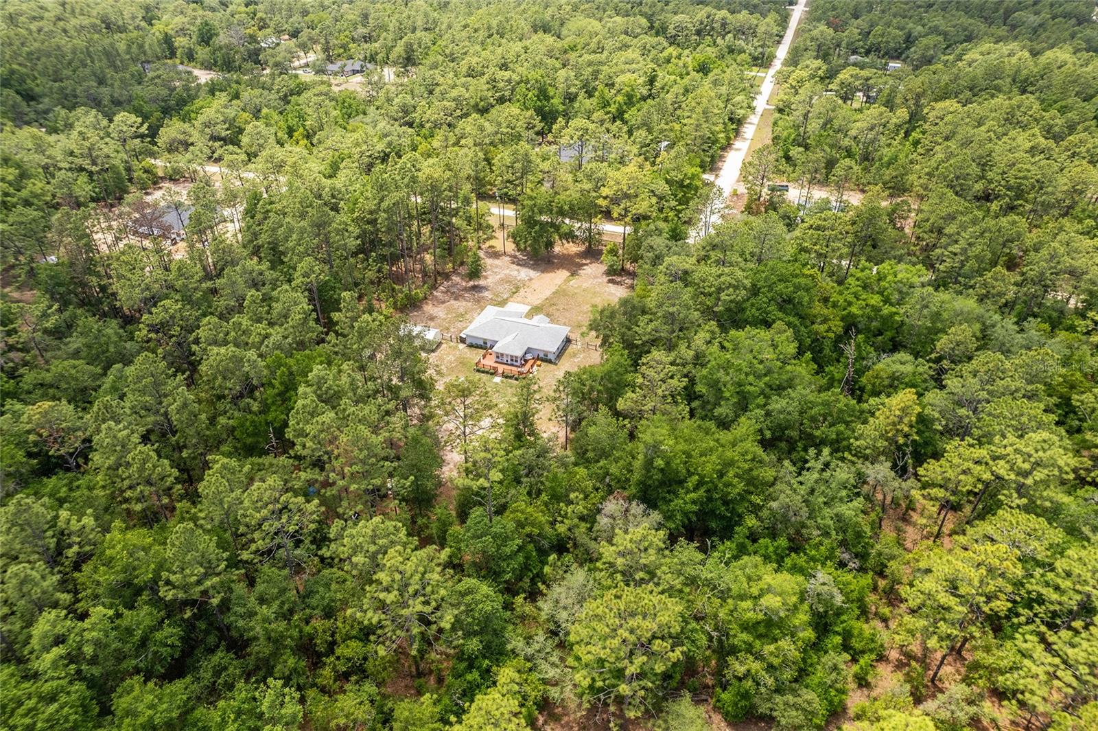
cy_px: 366
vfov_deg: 57.2
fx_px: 671
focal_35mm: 22
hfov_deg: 78.6
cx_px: 549
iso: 100
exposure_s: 1/640
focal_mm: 8.38
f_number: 2.8
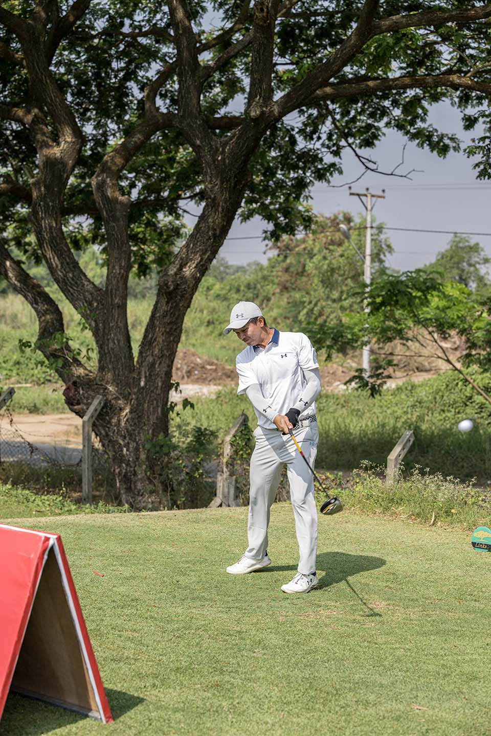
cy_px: 368
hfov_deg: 19.5
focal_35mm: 70
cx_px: 246
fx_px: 1432
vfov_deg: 28.8
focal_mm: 70
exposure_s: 1/2500
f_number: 4
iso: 320
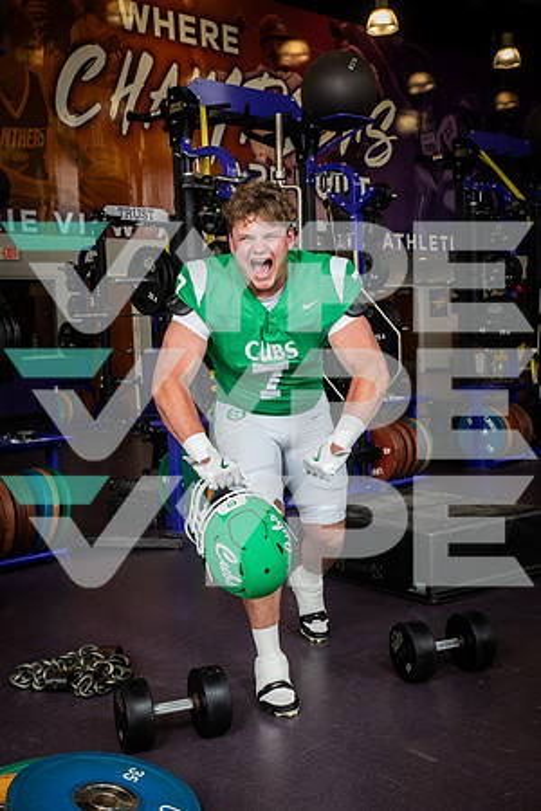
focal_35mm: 44
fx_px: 992
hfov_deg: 30.5
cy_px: 406
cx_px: 270
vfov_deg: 44.5
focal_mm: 44
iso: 800
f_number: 7.1
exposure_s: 1/250
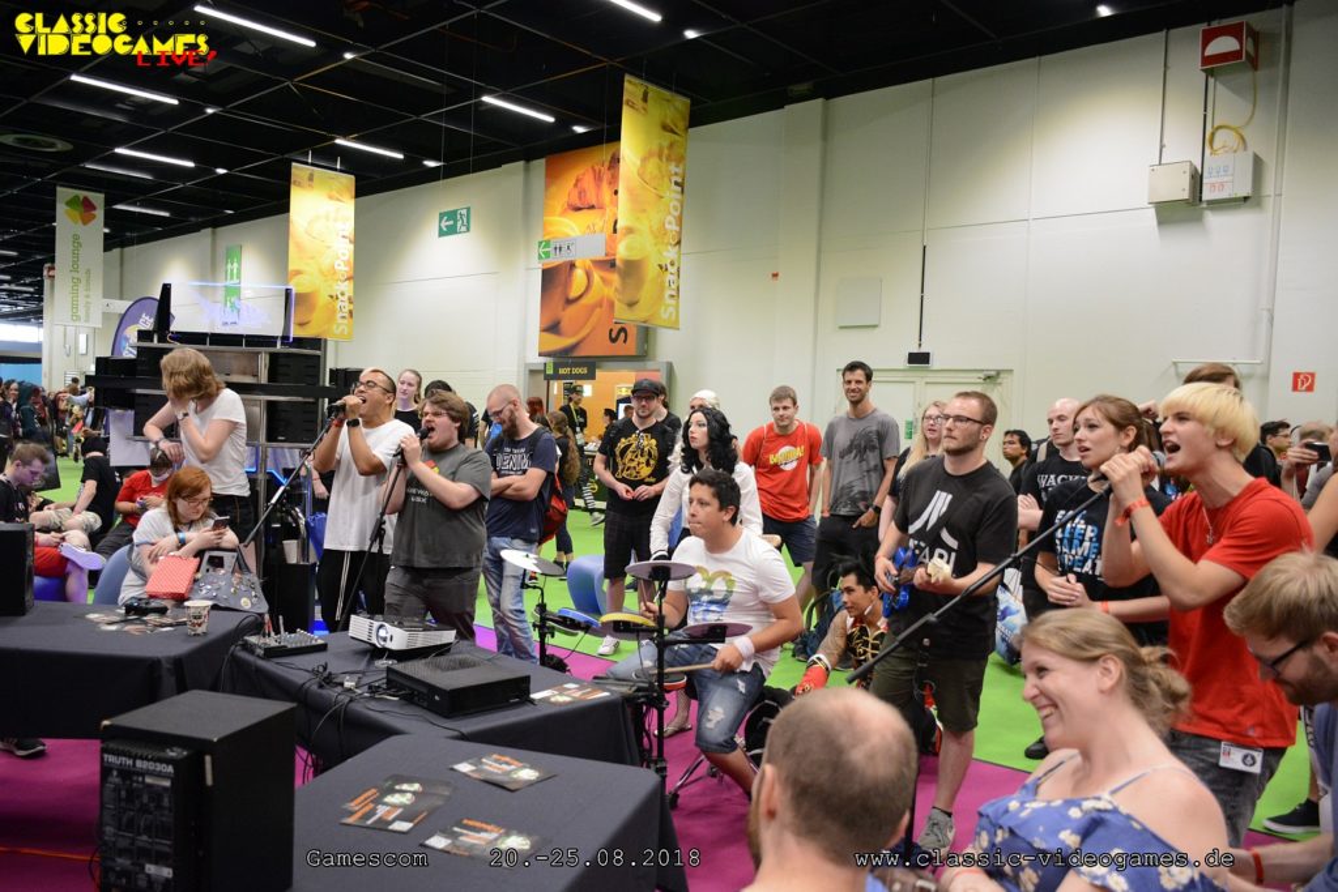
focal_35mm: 27
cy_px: 446
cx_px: 669
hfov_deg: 67.4
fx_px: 1004
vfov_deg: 47.9
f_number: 3.5
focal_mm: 18
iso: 1600
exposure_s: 1/60
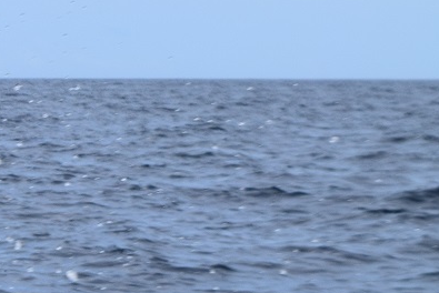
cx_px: -387
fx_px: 3818
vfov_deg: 4.4
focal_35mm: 313
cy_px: -61
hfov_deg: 6.4
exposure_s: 1/500
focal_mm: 55
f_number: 11
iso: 250
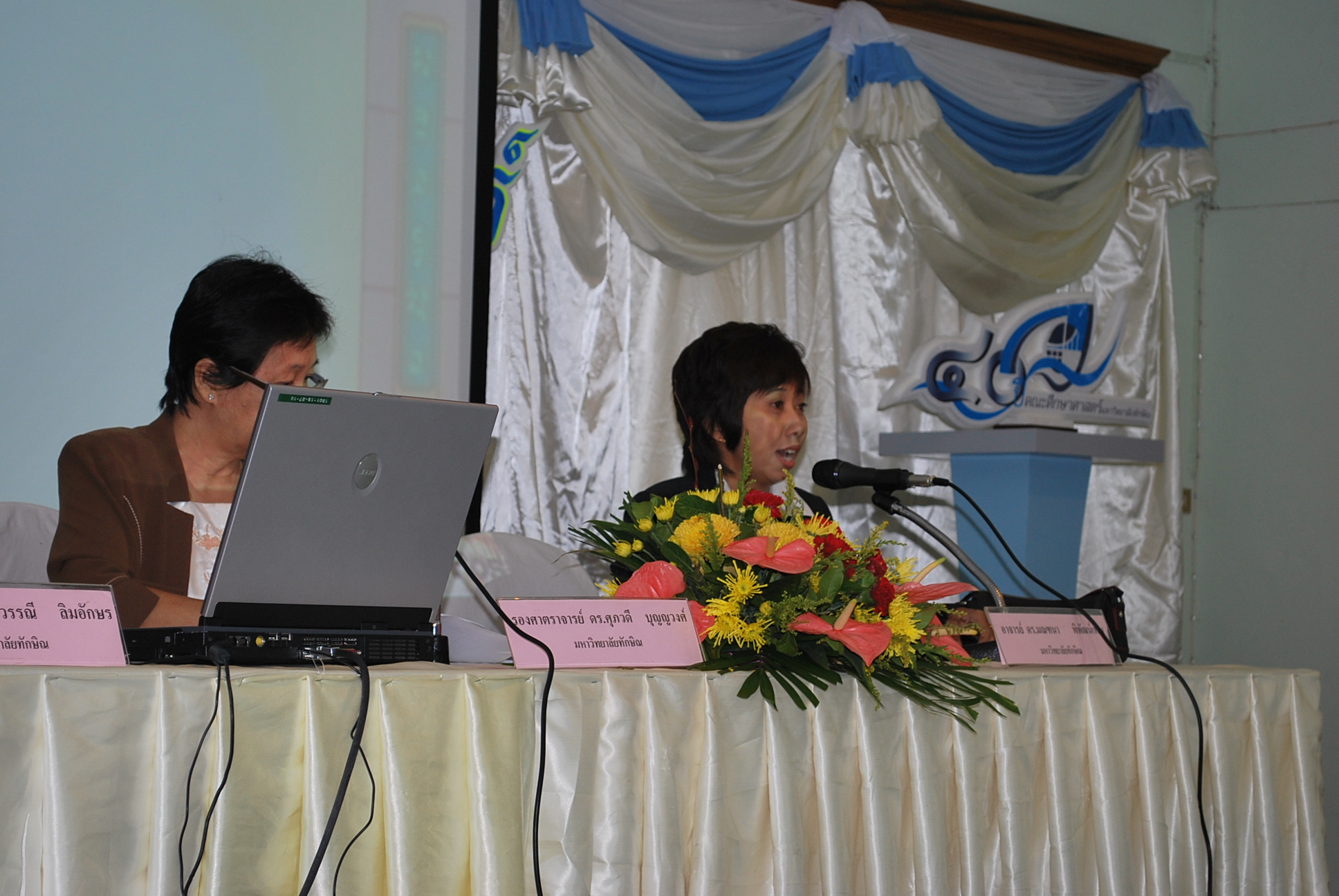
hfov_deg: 24.6
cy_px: 448
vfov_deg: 16.6
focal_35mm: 82
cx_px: 670
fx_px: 3072
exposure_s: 1/15
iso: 200
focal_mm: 55
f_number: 5.6
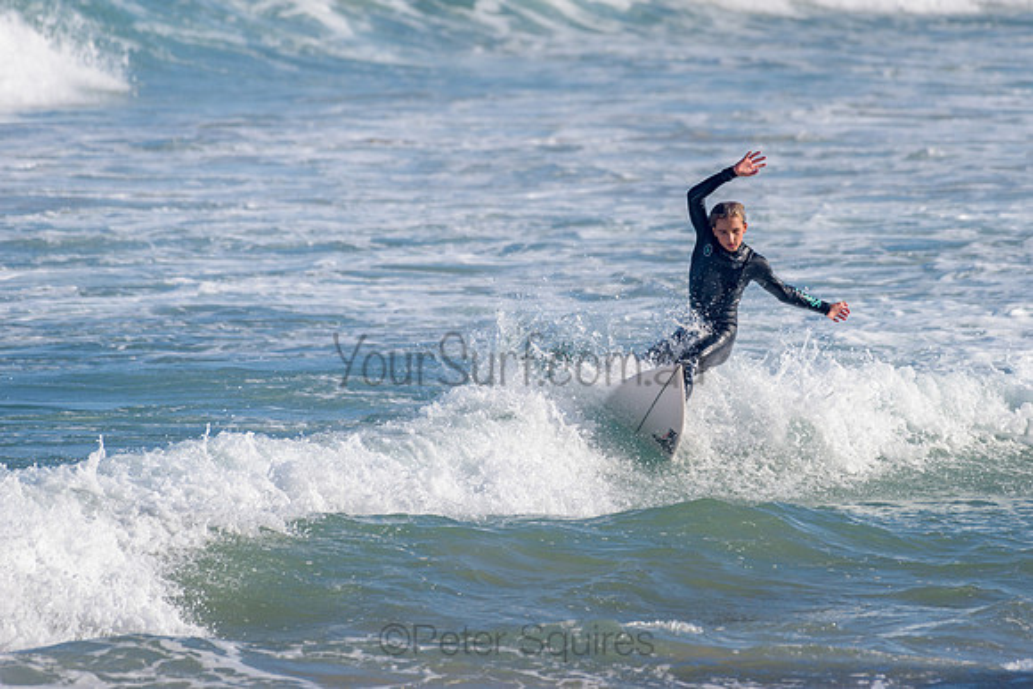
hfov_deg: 3.3
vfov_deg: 2.2
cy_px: 259
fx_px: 17904
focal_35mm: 624
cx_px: 643
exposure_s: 1/2000
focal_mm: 500
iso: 140
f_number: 5.6
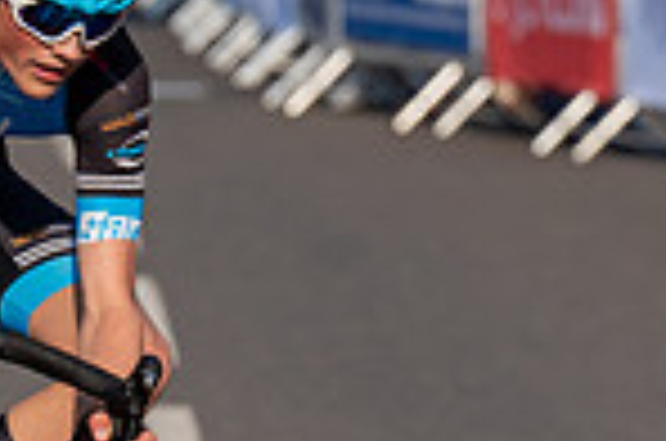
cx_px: 130
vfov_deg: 1.9
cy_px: 61
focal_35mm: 727
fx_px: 13421
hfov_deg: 2.8
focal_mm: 185
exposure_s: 1/1000
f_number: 5
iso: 160
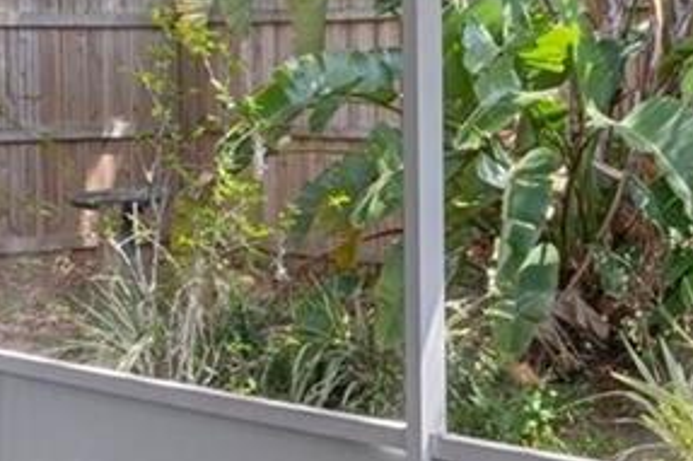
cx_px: 229
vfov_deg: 12.9
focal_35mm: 106
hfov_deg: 19.2
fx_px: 2039
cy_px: 142
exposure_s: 1/50
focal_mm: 19
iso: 320
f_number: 9
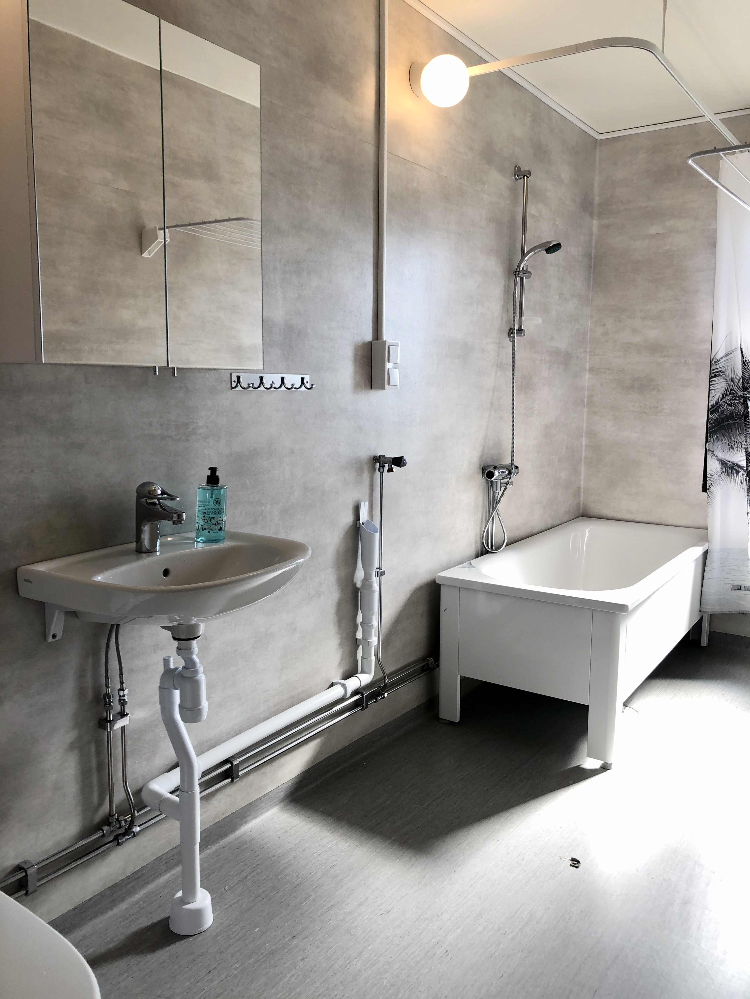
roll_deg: -1.2
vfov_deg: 63.4
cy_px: 500
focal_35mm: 28
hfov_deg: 49.7
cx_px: 375
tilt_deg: -7.0
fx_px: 809
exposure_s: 1/100
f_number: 1.8
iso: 32
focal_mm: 4
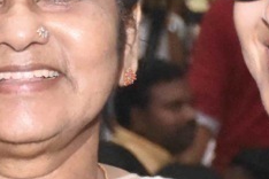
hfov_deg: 6.5
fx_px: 2361
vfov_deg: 4.3
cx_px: 223
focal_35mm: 316
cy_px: 200
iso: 10000
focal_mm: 38
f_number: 4.2
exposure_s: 1/125
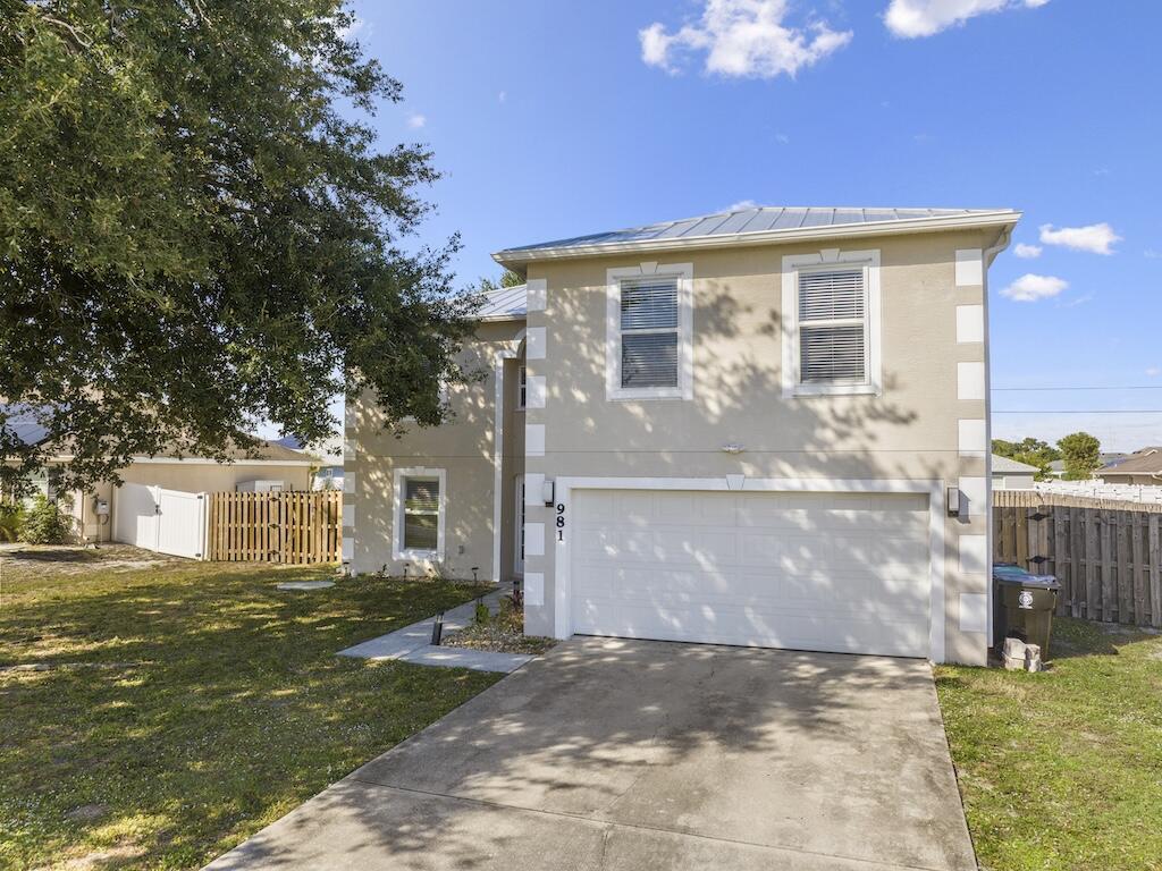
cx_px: 581
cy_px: 436
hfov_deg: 71.6
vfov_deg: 56.8
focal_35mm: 24
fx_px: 806
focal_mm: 12.29
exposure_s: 1/40
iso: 100
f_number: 6.3
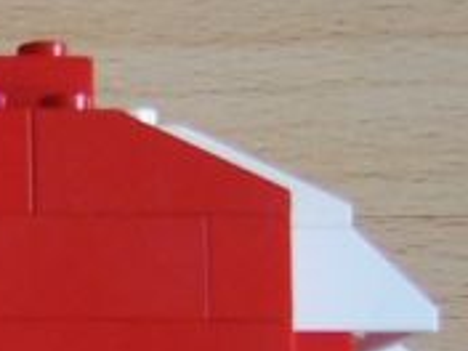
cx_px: -721
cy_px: 715
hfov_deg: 6.3
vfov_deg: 4.9
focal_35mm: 297
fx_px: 4015
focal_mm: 8.5
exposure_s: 1/90
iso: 80
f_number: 3
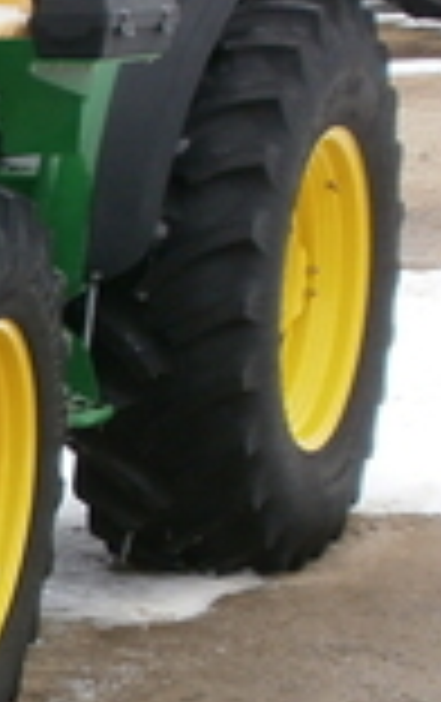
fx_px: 2261
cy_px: 558
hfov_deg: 9.7
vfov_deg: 17.5
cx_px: -652
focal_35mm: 118
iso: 100
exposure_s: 1/1250
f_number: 3.1
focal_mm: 5.8
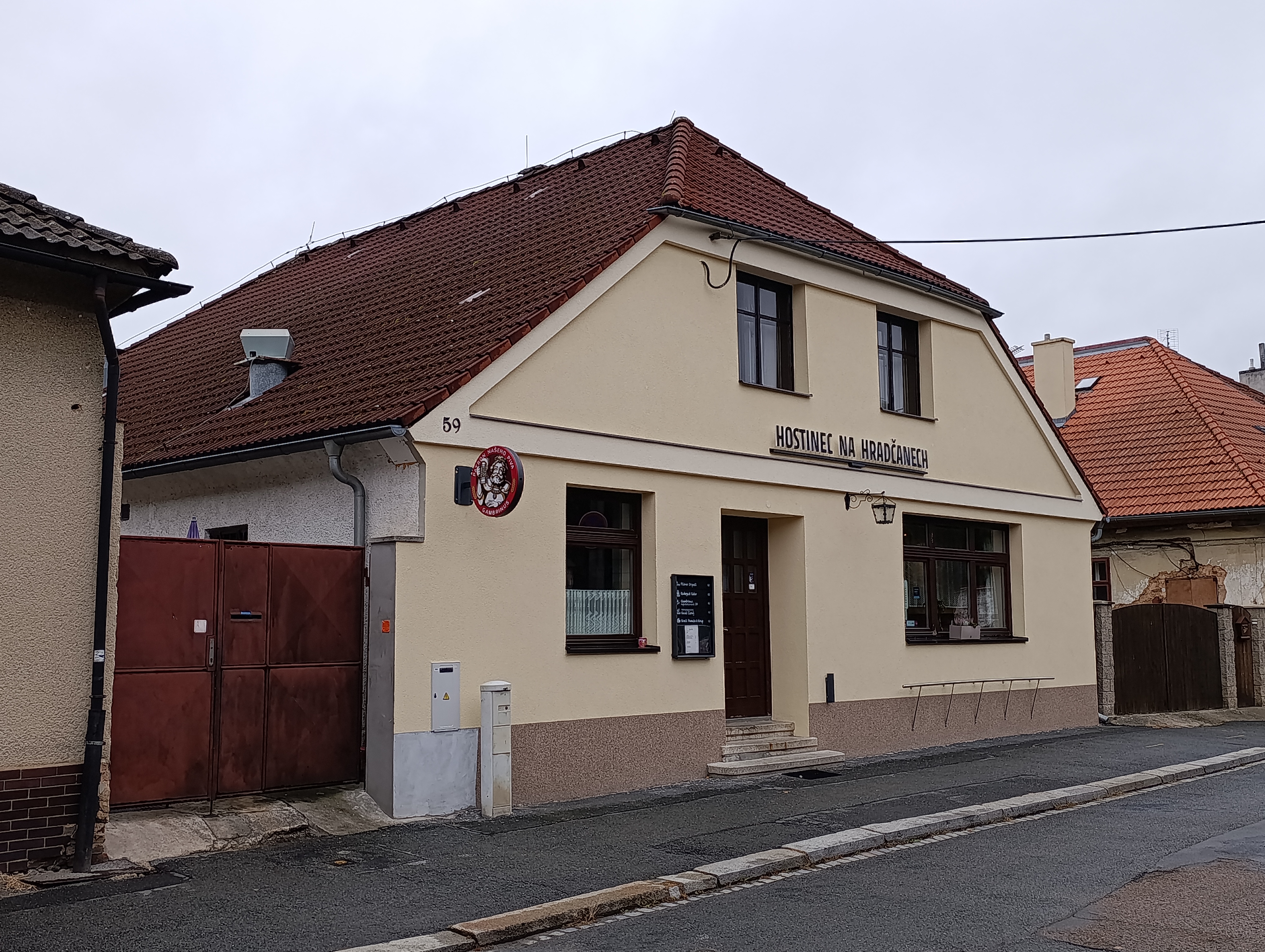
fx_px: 1281
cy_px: 476
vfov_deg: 40.8
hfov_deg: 52.6
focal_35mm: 35
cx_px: 632
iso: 198
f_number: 1.65
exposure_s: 1/100
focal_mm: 6.11
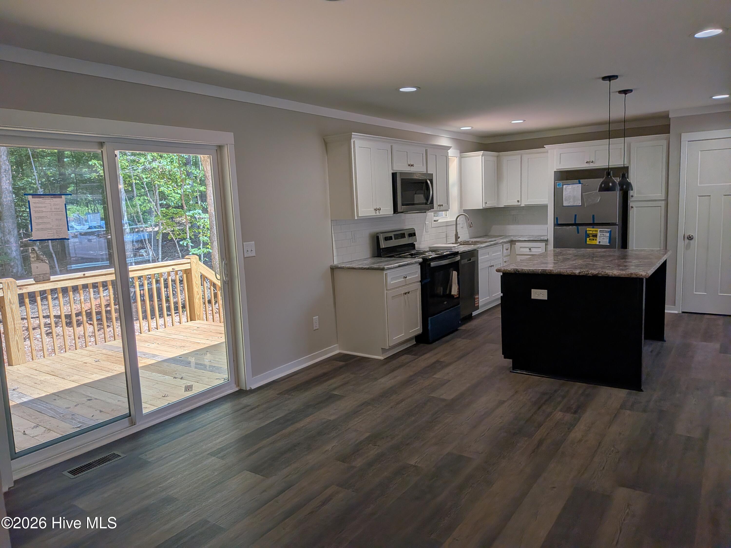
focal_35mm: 24
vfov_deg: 56.8
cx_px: 366
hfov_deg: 71.6
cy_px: 274
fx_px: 507
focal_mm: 4.53
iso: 29
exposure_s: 1/2304
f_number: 1.7
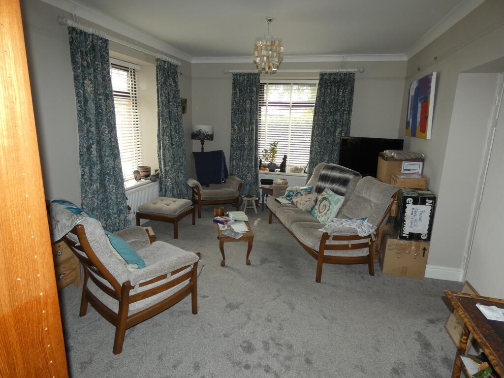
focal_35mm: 20
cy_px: 189
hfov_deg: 81.7
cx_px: 252
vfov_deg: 66.0
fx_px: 291
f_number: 2.8
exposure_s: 1/60
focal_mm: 3.6
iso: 160
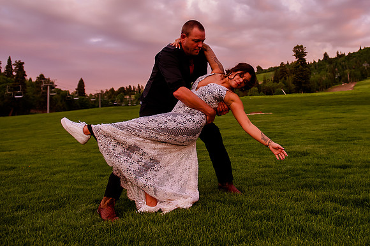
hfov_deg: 48.7
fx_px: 404
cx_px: 235
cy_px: 78
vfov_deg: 33.5
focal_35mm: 39
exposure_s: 1/320
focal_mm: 24
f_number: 3.2
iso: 2000
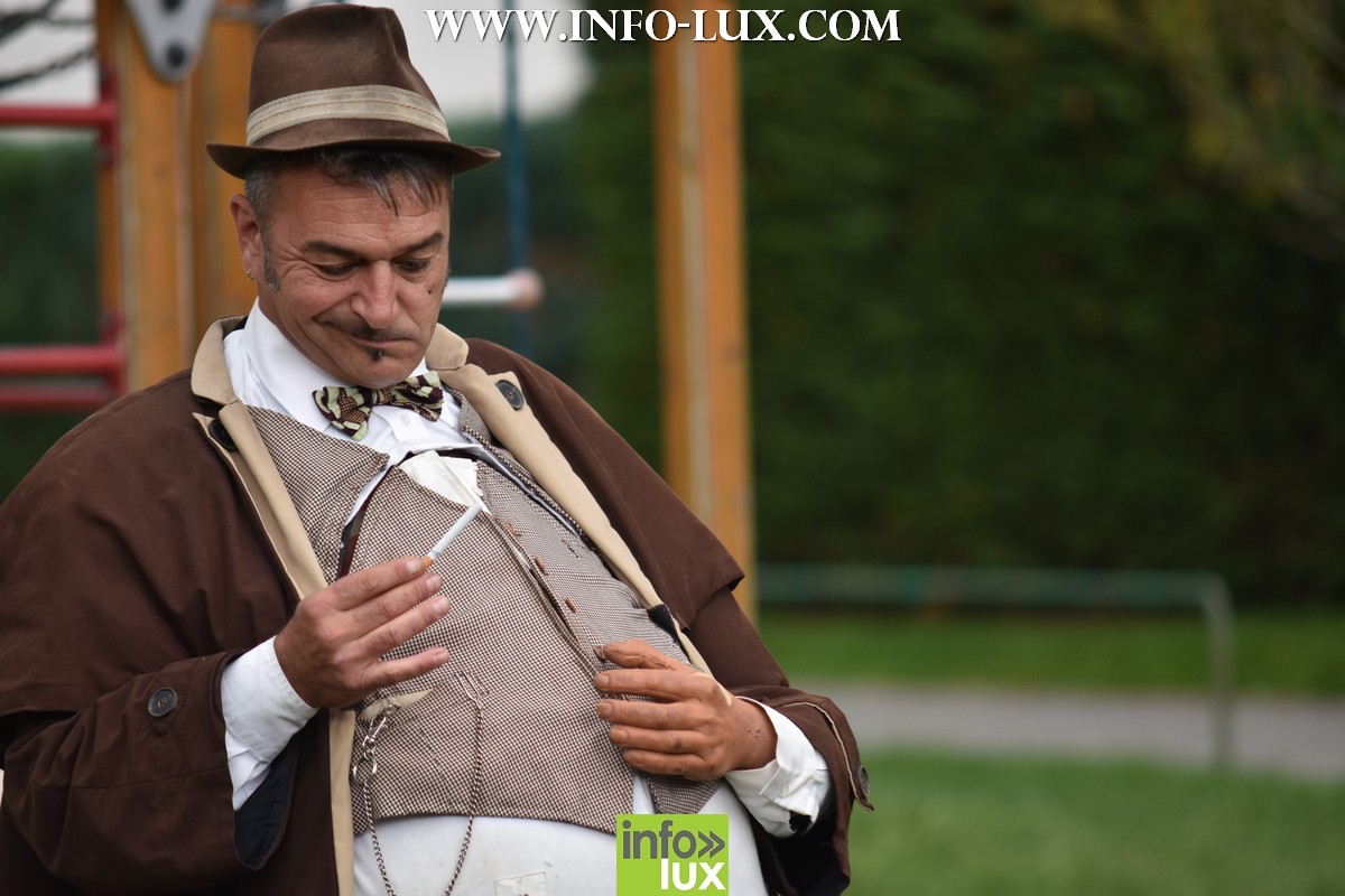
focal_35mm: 225
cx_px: 672
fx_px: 8406
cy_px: 448
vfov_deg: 6.1
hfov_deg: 9.1
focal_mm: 150
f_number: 3.2
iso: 250
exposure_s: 1/1000
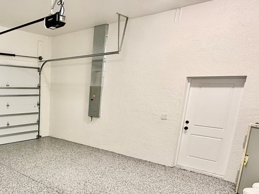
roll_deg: -1.7
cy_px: 137
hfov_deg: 54.2
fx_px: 224
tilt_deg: -12.5
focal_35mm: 30
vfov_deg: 45.7
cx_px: 38
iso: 200
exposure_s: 1/60
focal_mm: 2.22
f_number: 2.2
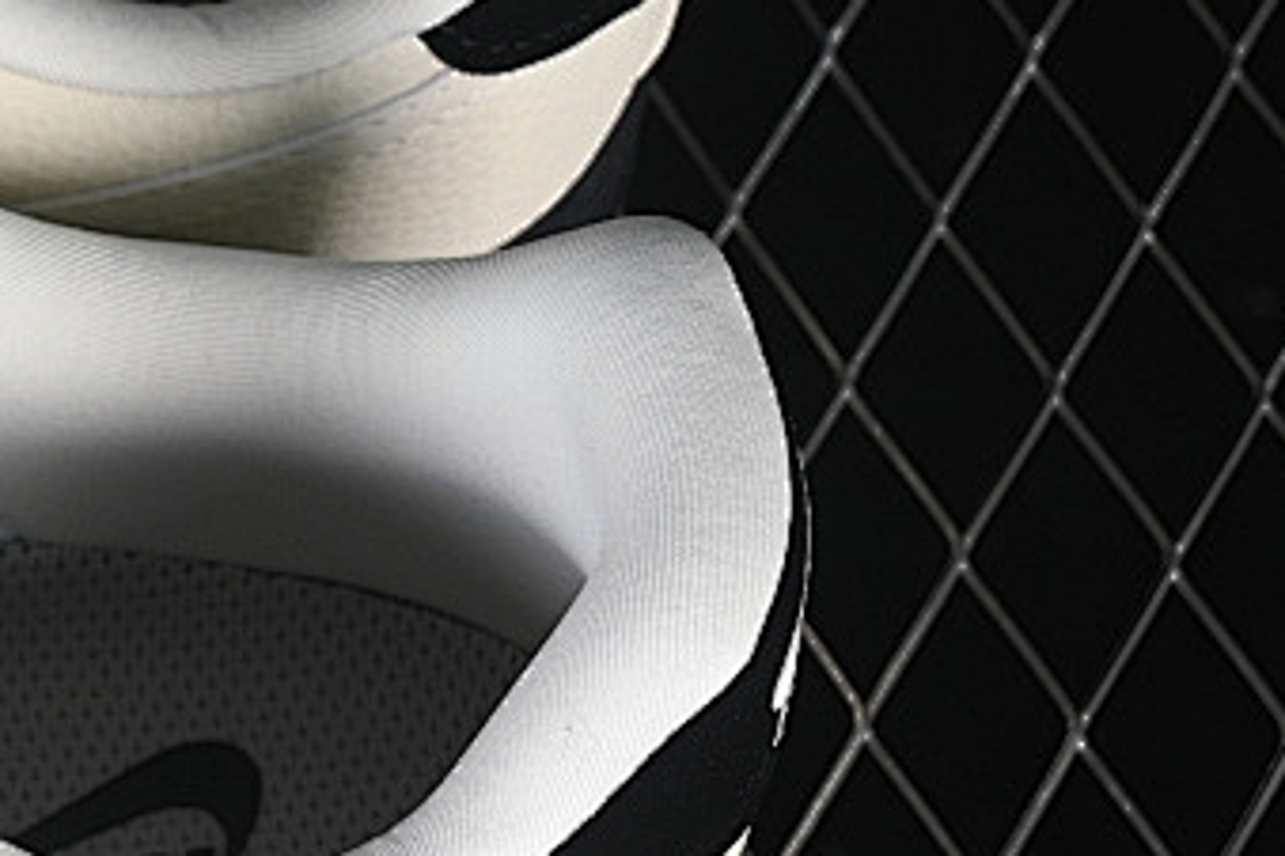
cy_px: 356
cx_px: -679
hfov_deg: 8.4
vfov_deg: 5.7
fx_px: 8530
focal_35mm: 239
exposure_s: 1/60
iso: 160
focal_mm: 50
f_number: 6.3
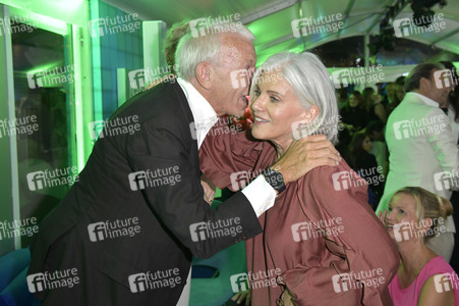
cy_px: 153
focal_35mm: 35
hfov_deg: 54.5
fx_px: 446
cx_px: 230
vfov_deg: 37.8
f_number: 5
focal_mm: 35
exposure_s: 1/200
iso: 2000
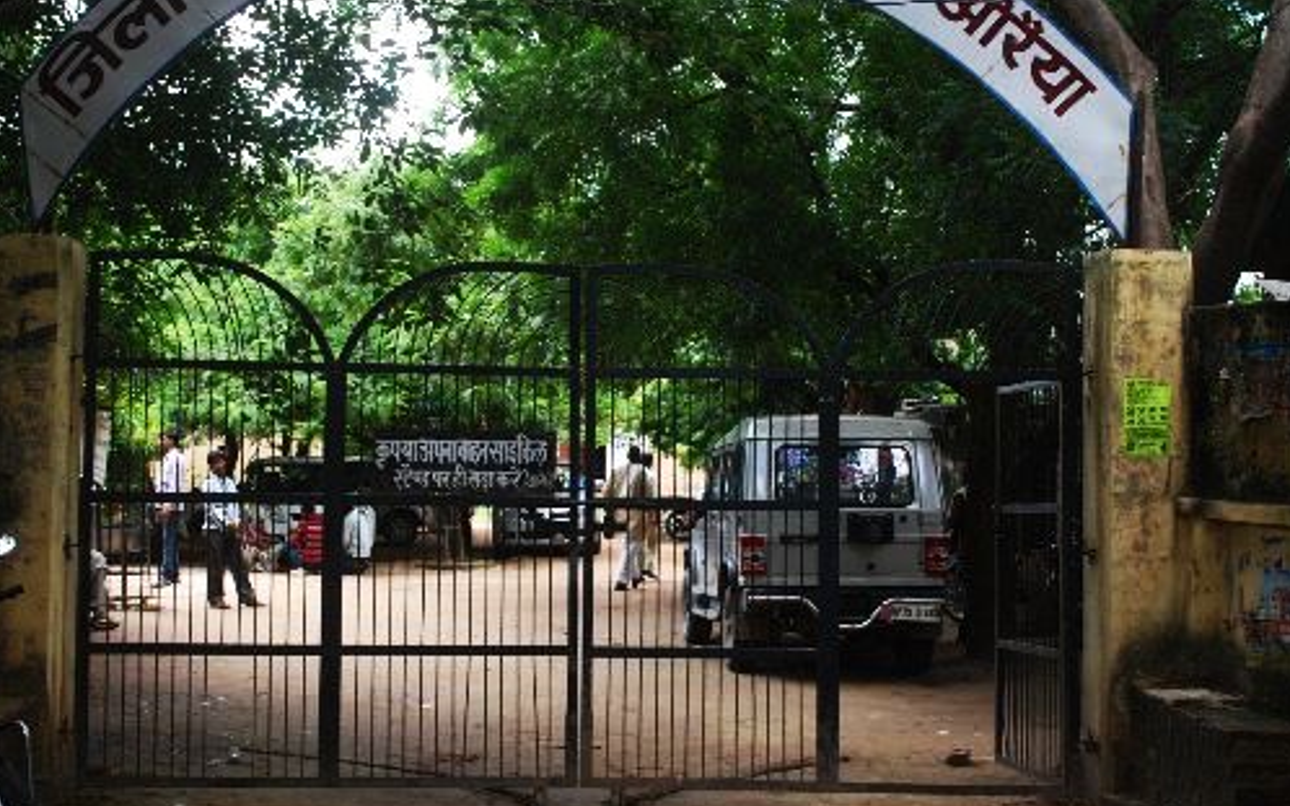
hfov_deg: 34.5
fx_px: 2074
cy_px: 298
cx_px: 604
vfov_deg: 21.9
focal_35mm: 59
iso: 400
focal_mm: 26
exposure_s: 1/100
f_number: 6.3
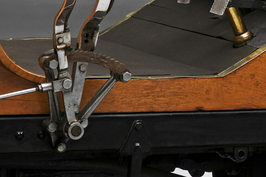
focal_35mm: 251
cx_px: 287
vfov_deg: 5.4
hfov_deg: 8.2
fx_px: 1852
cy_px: -61
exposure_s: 1/1.67
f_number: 9
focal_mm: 62
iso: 100
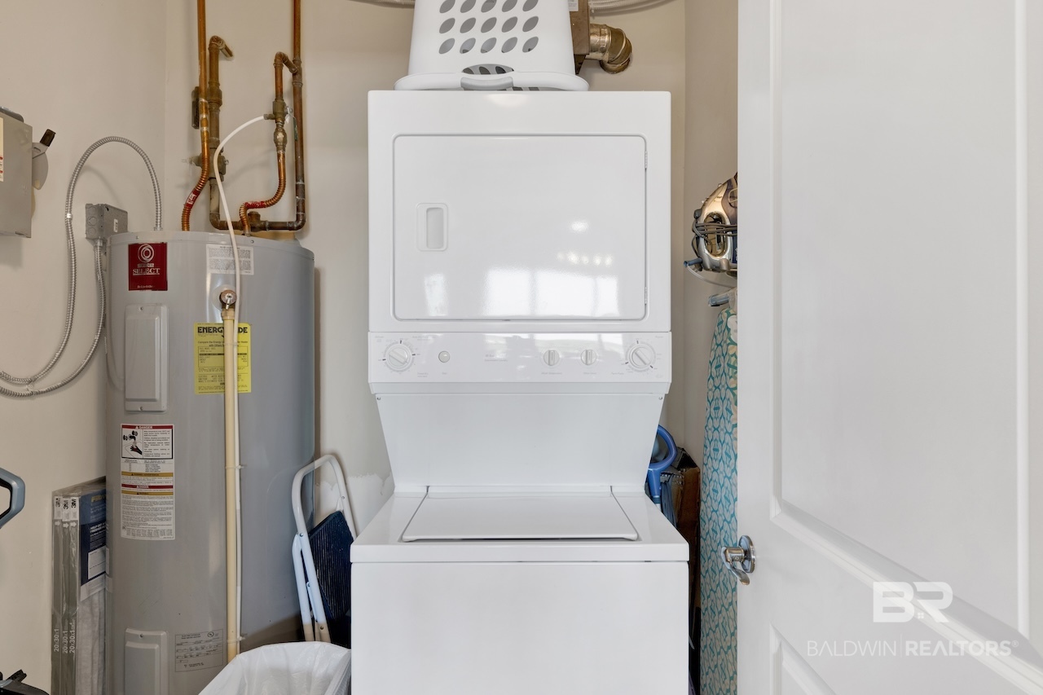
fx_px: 565
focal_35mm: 20
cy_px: 348
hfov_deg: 85.4
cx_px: 522
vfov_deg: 63.2
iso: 400
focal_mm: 19.5
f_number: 11
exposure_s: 1/3
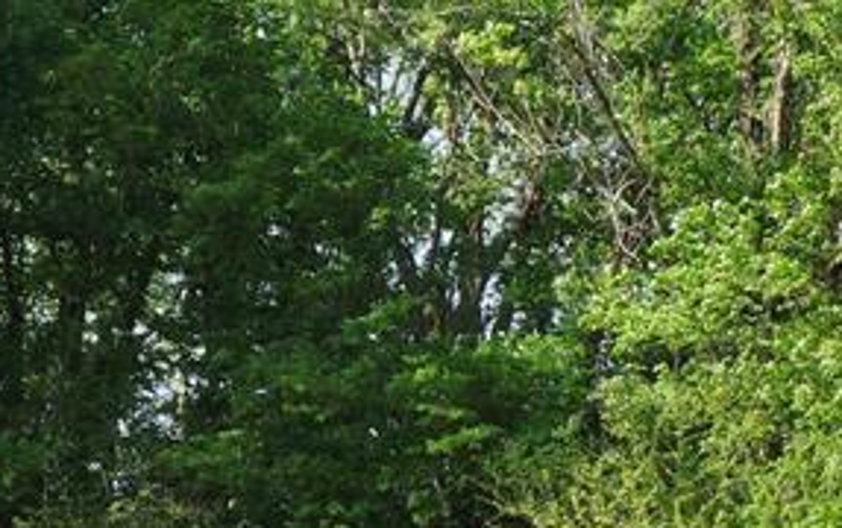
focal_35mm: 98
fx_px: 2251
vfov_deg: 12.8
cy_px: 764
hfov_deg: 20.6
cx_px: 810
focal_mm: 18
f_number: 11
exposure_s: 1/100
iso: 125
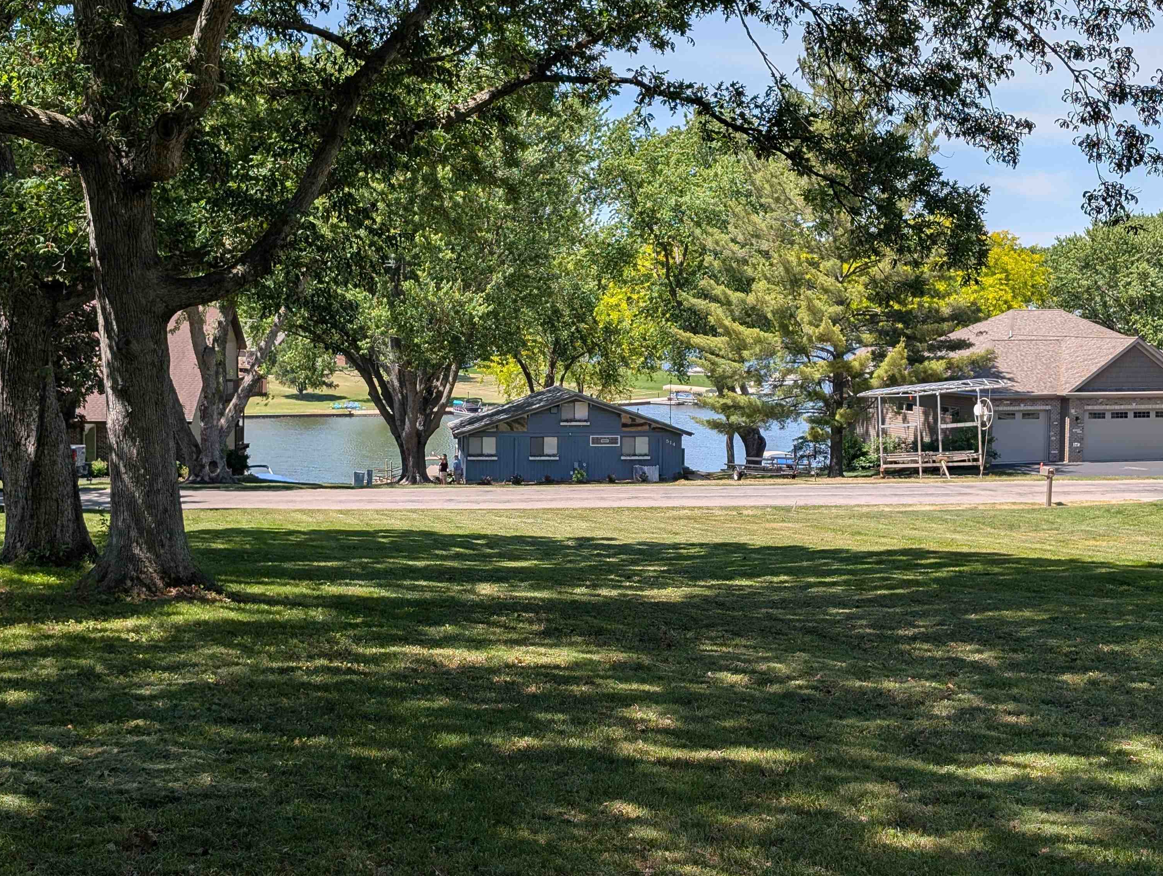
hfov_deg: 38.1
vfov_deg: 29.2
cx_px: 589
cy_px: 431
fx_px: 1682
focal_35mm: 50
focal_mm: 6.9
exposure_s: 1/1019
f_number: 1.68
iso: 22
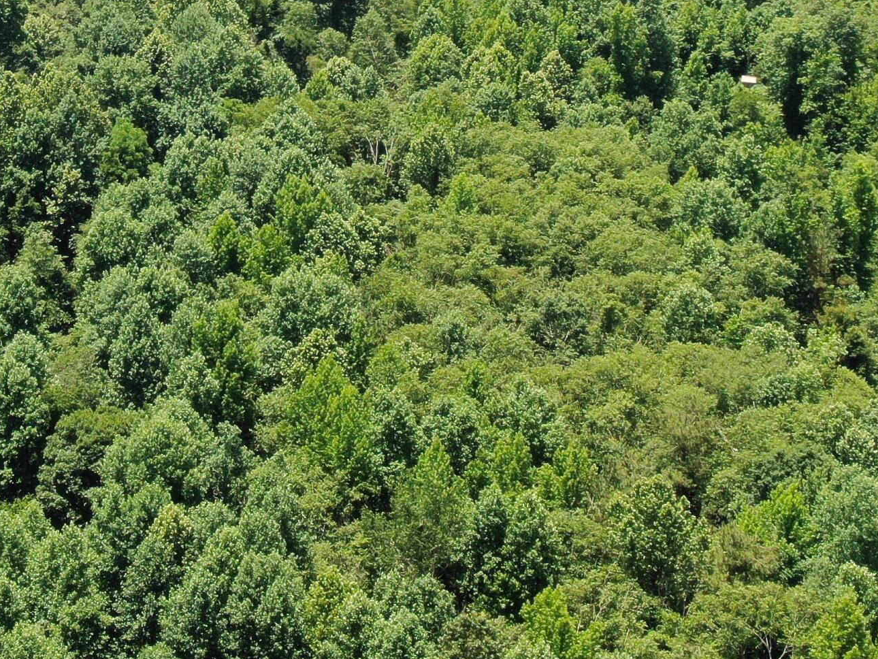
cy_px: -76
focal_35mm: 100
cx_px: 251
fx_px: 2537
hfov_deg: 19.5
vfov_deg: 14.4
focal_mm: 7.39
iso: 100
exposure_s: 1/400
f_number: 3.6
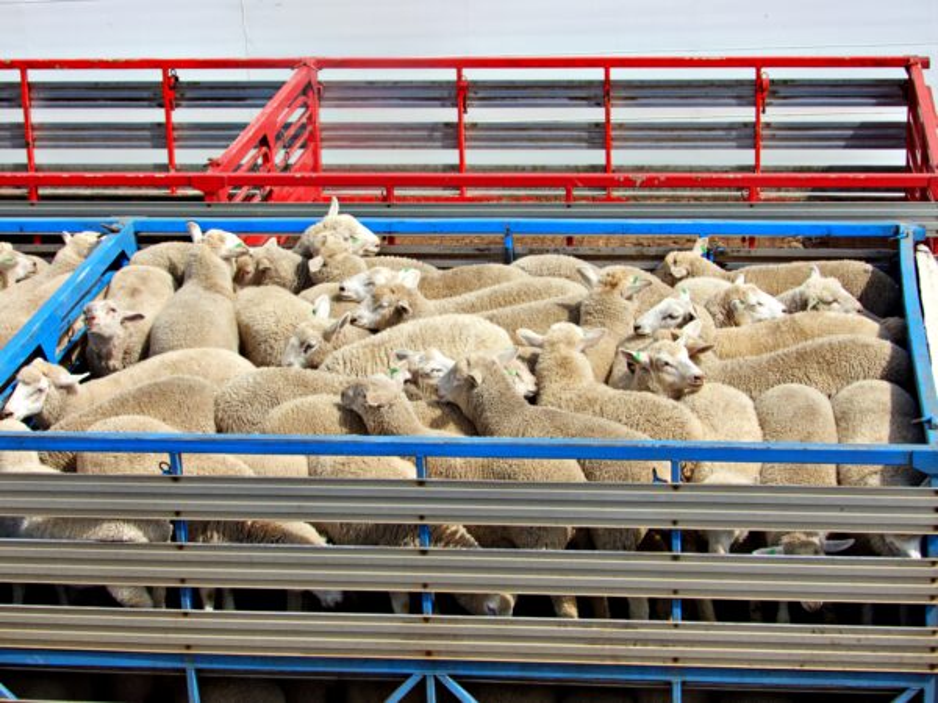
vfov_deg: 17.4
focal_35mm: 85
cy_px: 352
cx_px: 469
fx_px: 2303
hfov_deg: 23.0
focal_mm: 15.3
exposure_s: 1/1250
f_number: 3.5
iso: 100
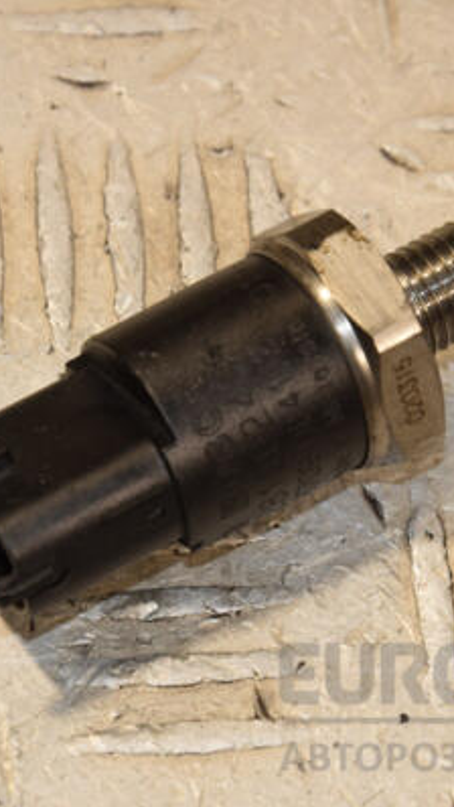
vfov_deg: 8.7
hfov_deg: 4.9
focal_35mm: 249
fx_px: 5322
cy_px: 404
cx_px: 241
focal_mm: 105
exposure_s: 1/200
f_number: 9
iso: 800
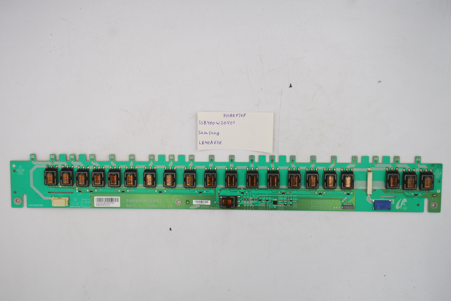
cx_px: 226
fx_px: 438
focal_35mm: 35
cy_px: 150
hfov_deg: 54.4
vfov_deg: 37.9
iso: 160
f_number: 5.6
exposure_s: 1/125
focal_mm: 13
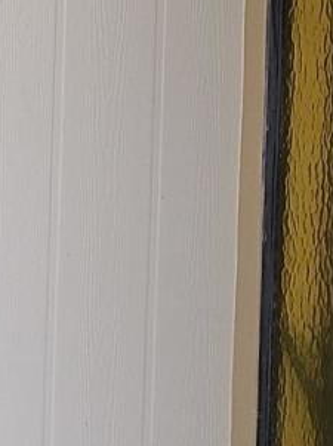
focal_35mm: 173
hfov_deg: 8.4
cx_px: -114
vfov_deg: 11.4
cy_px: 107
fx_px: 2224
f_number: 1.8
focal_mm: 5.4
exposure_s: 1/120
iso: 50
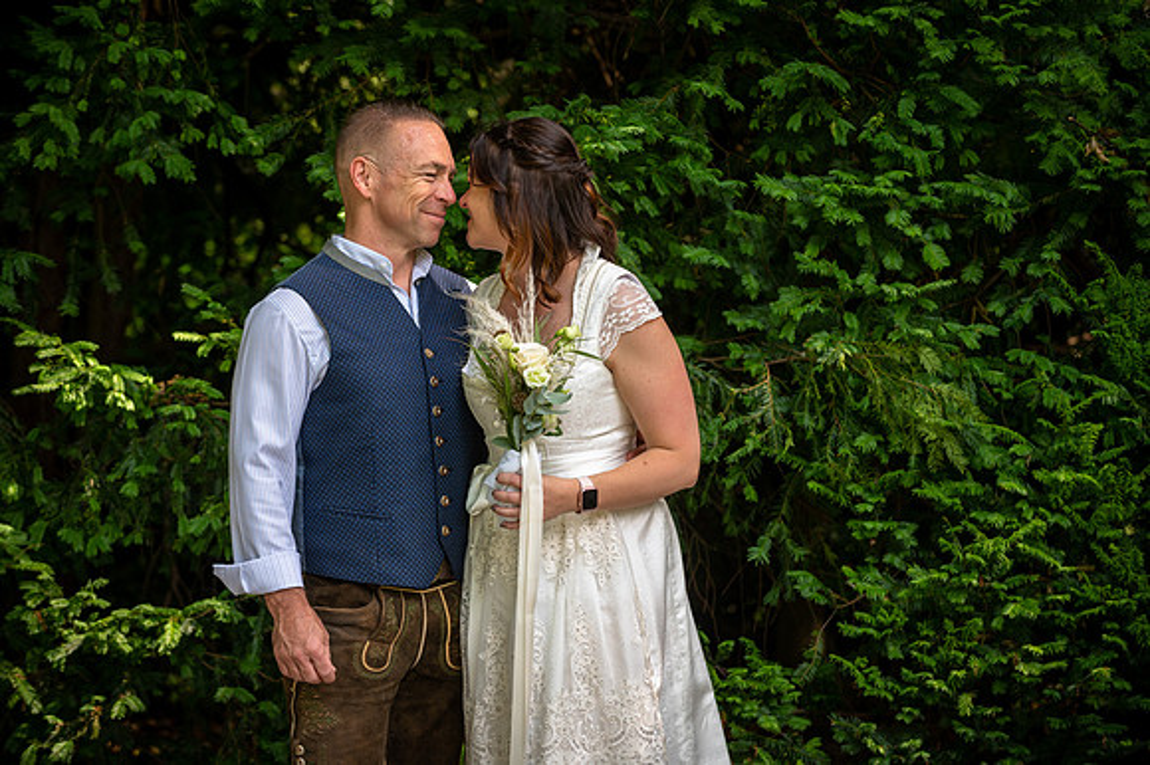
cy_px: 382
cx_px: 575
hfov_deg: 17.7
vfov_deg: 11.8
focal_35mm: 116
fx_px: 3703
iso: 200
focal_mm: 116
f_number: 4.5
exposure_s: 1/250
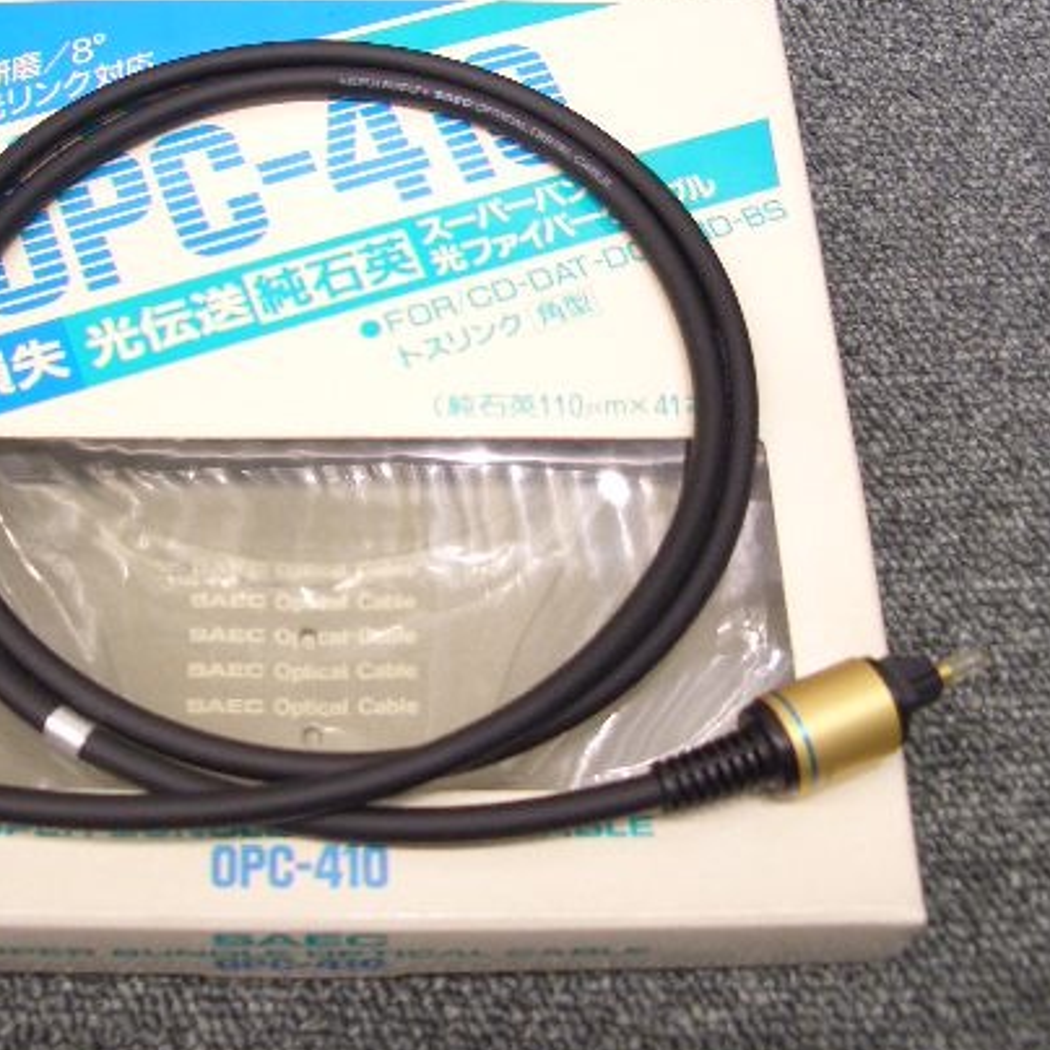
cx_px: 366
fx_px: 1682
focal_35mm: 49
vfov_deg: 34.6
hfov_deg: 34.4
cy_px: 463
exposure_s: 1/20
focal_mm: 5.8
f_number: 2.6
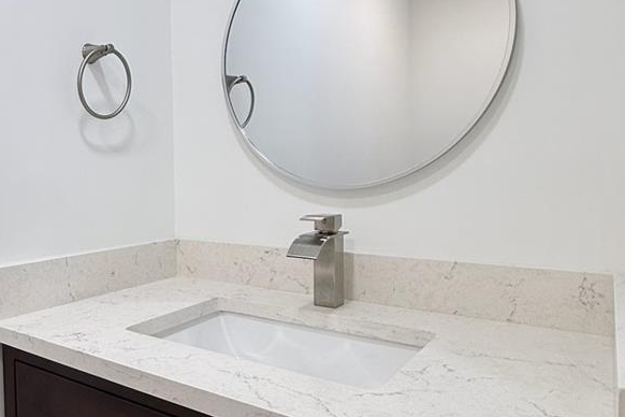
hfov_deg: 58.4
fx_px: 521
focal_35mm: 30
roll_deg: -0.4
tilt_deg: -2.1
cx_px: 150
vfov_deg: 43.6
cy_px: 203
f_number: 2.2
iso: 64
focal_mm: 2.22
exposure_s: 1/120
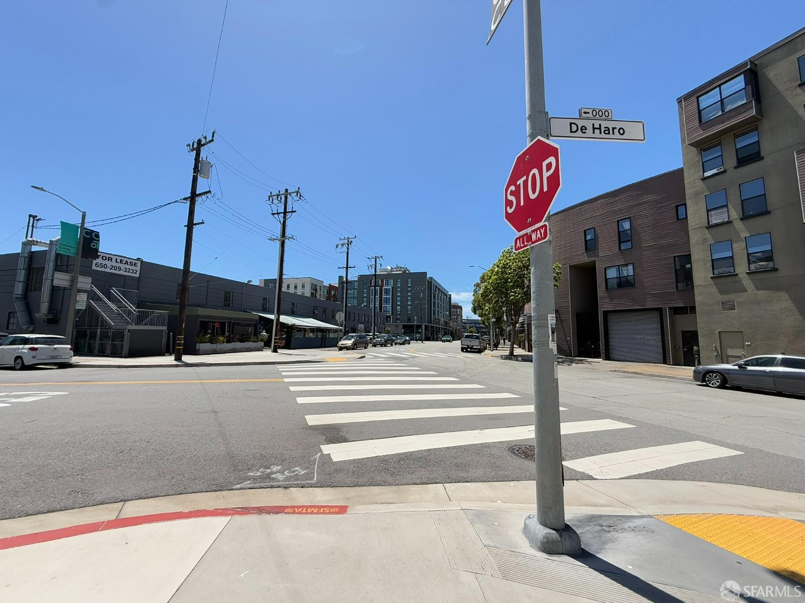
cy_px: 302
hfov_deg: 102.1
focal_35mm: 14
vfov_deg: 85.7
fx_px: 326
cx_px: 402
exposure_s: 1/2092
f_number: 2.2
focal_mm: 2.22
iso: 50
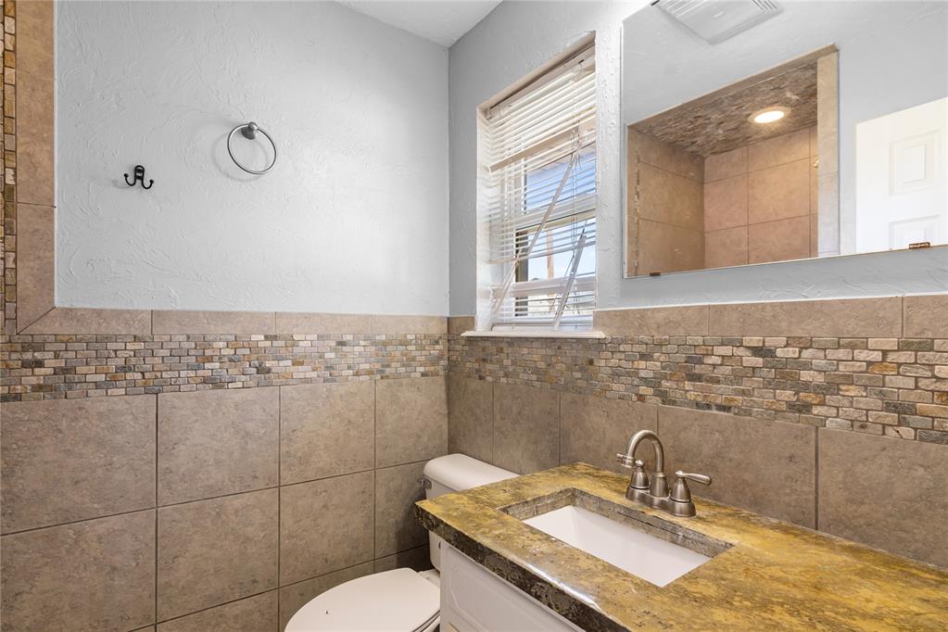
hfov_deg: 95.0
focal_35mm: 16
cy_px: 316
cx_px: 474
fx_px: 434
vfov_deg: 72.1
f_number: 9
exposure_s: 1/5
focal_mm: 11
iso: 100
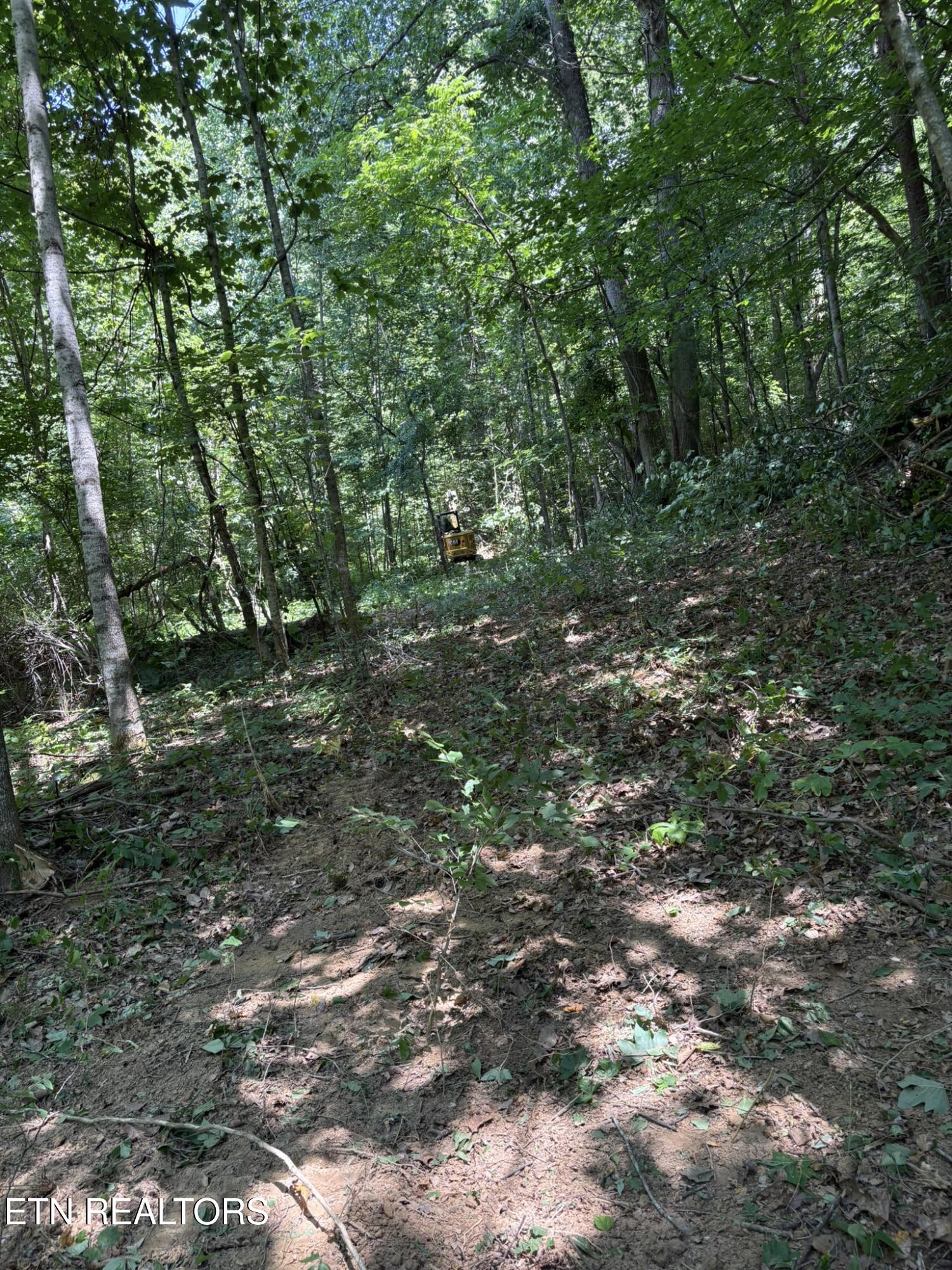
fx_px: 953
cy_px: 635
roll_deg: +5.0
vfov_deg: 67.3
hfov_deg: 53.1
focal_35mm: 26
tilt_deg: -3.2
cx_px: 476
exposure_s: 1/122
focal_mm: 5.96
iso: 50
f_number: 1.6
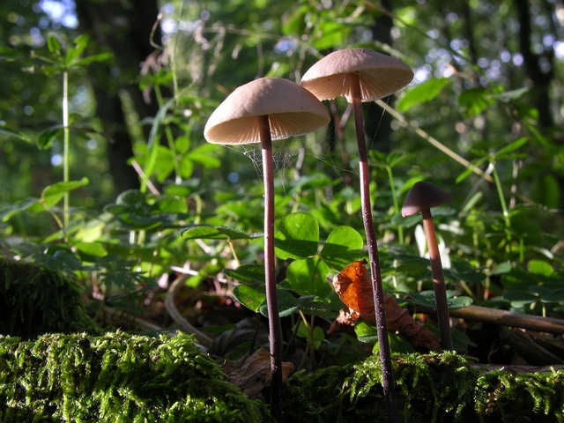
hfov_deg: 26.3
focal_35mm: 74
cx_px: 282
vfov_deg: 19.9
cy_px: 212
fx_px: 1206
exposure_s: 1/5
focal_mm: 18.8
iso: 50
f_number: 7.5
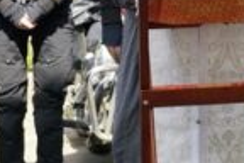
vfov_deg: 7.3
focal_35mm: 187
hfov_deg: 10.9
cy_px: -52
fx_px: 1267
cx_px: 208
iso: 640
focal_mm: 35
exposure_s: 1/1000
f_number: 5.6
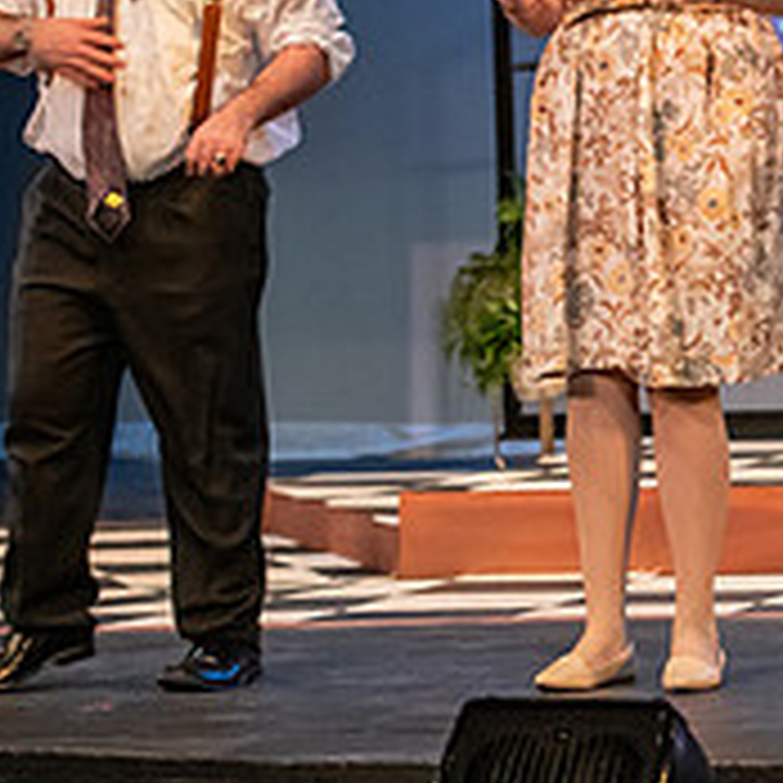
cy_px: 70
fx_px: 5656
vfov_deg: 7.9
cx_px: 1292
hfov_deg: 7.7
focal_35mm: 221
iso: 2500
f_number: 3.5
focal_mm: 78
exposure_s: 1/200
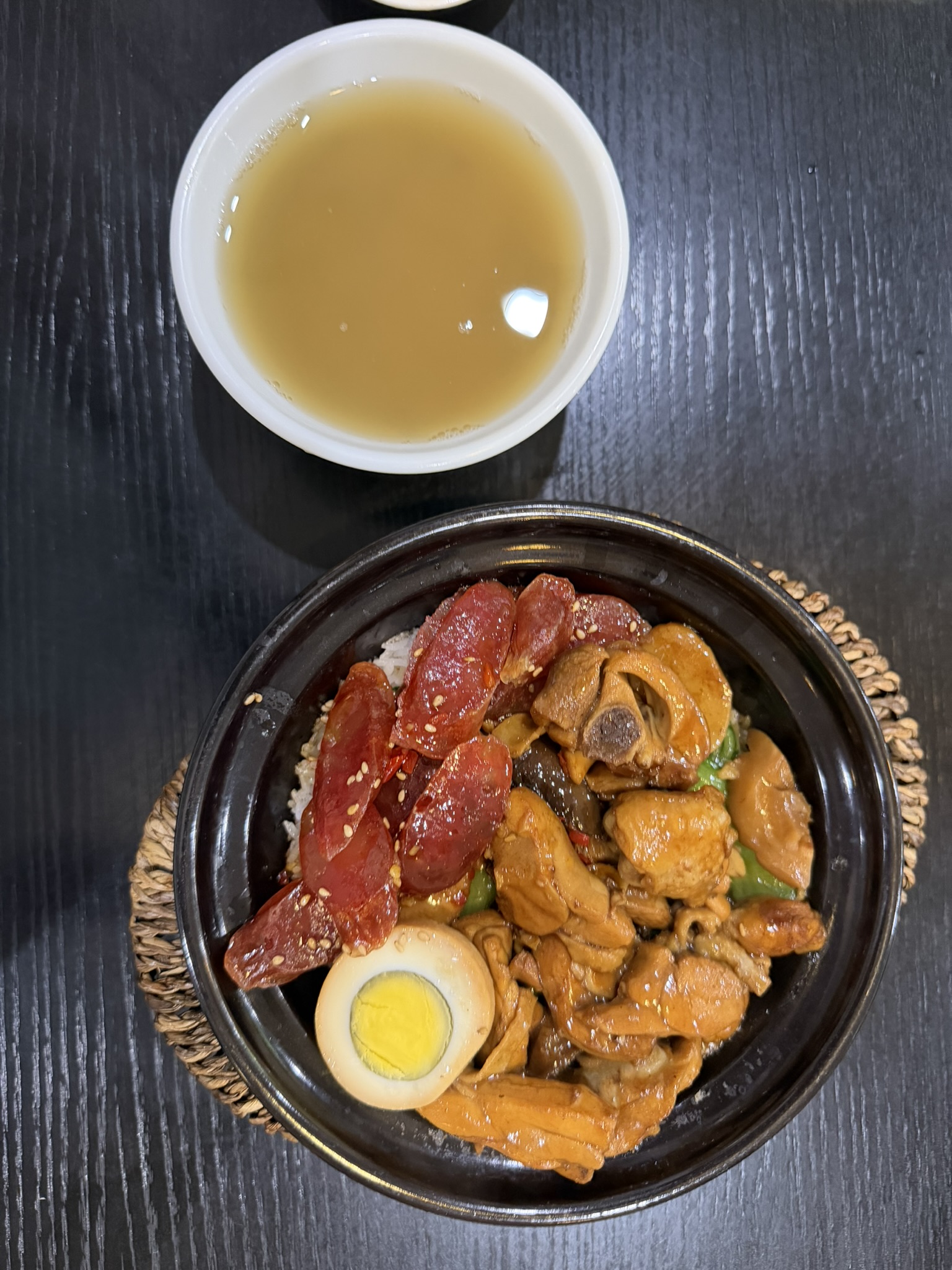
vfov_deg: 71.6
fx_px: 880
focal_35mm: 24
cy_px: 635
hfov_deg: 56.8
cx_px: 476
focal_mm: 6.76
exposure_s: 1/50
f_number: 1.78
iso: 640
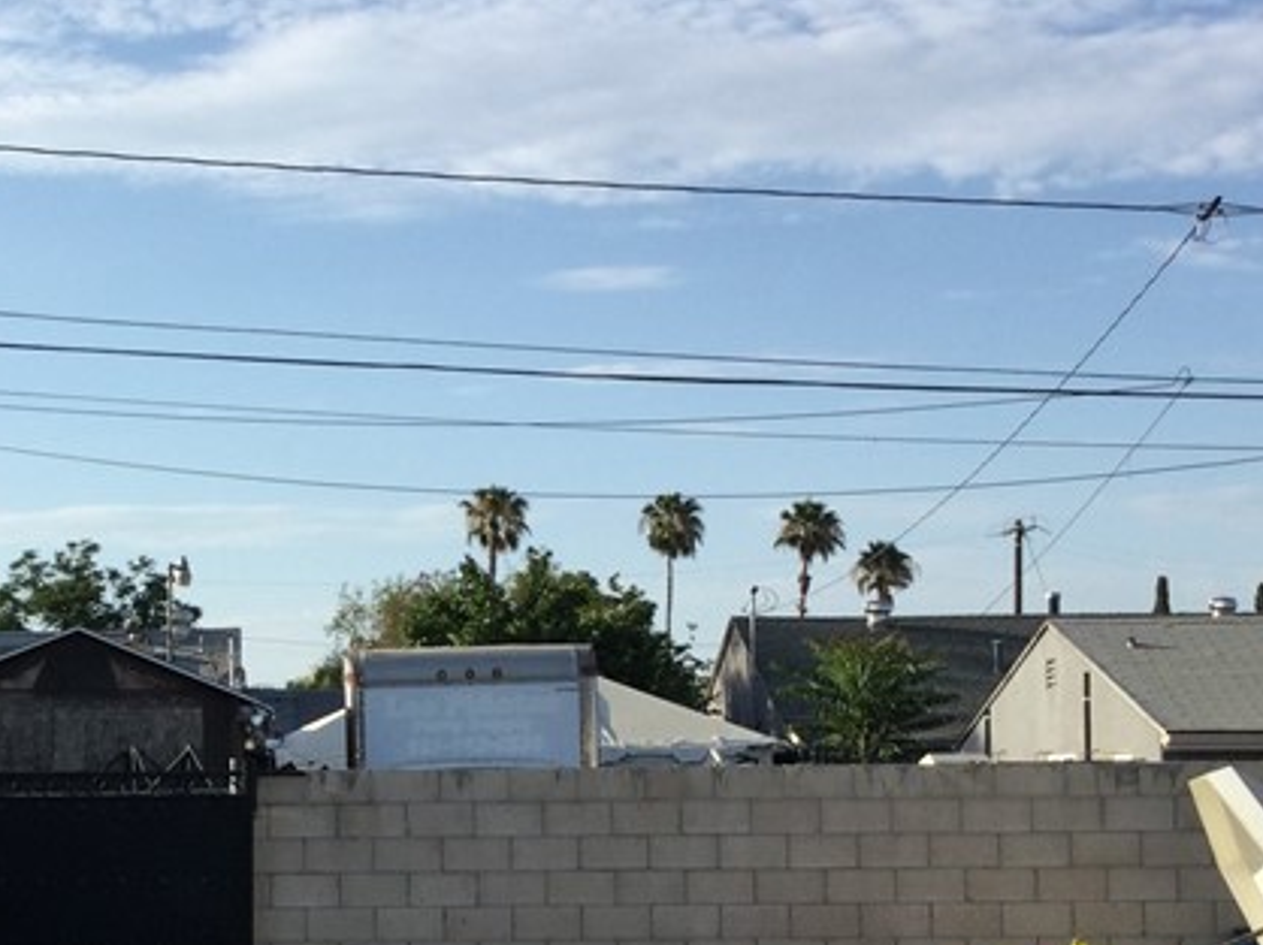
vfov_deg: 19.2
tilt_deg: -2.1
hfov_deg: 25.1
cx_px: 202
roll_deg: -0.5
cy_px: 700
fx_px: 2771
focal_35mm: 76
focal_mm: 3.3
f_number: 2.4
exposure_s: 1/679
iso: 25
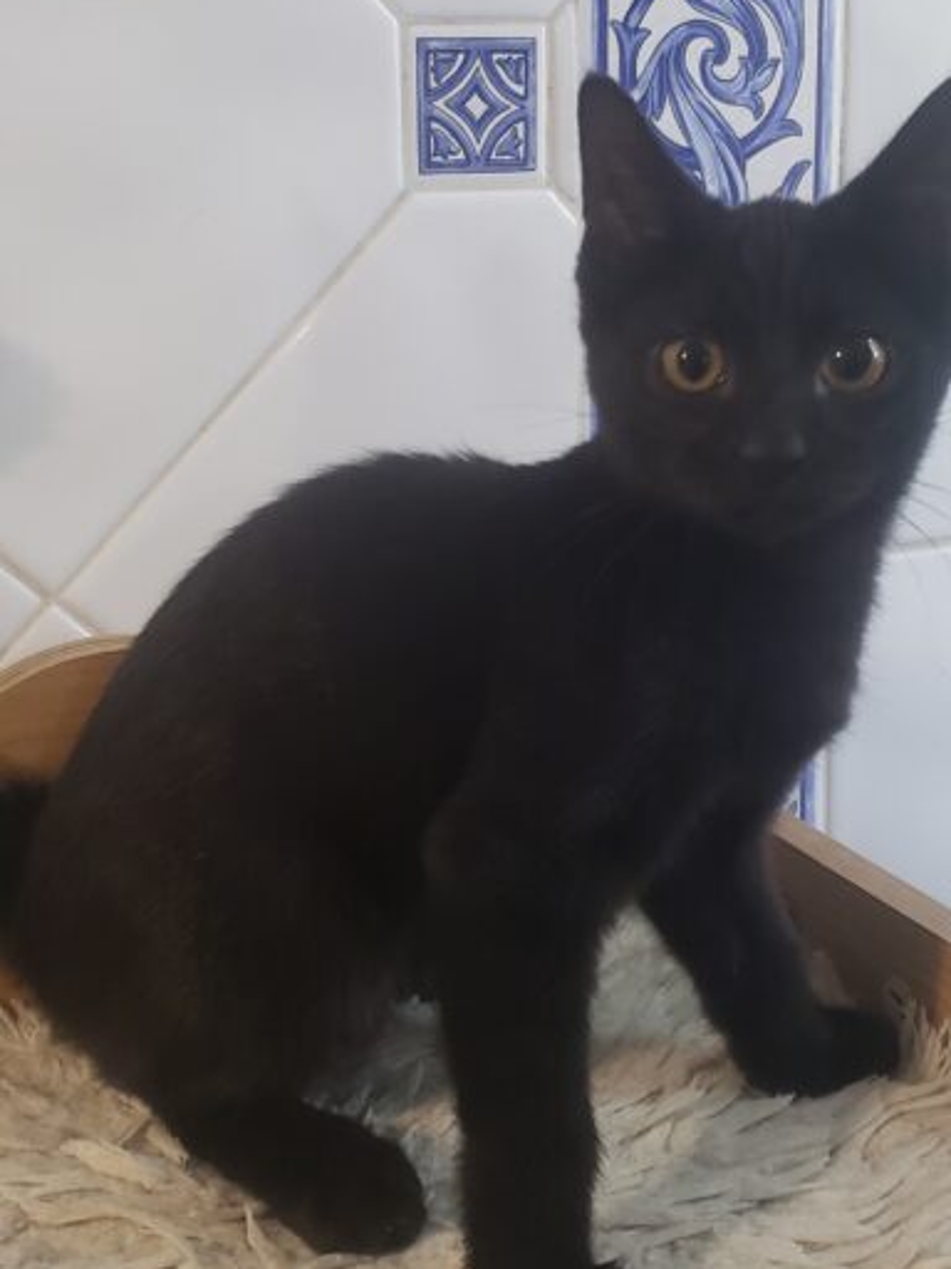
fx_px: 1905
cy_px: 602
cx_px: 476
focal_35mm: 52
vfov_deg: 36.8
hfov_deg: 28.0
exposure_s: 1/50
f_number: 1.5
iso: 400
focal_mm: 4.3
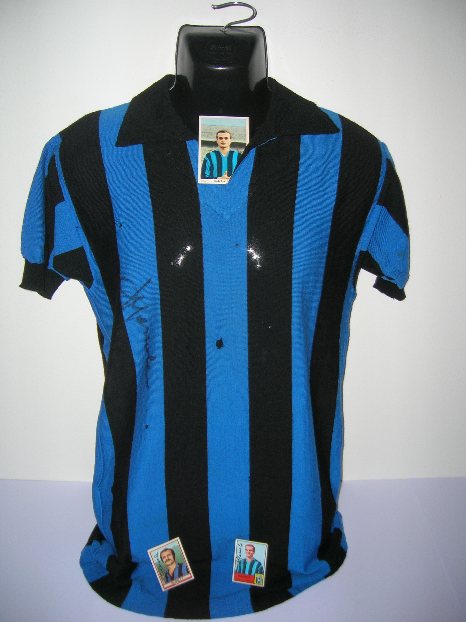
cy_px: 311
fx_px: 610
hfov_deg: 41.8
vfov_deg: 54.0
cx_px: 233
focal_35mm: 34
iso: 50
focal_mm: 5.7
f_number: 2.9
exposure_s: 1/60.1
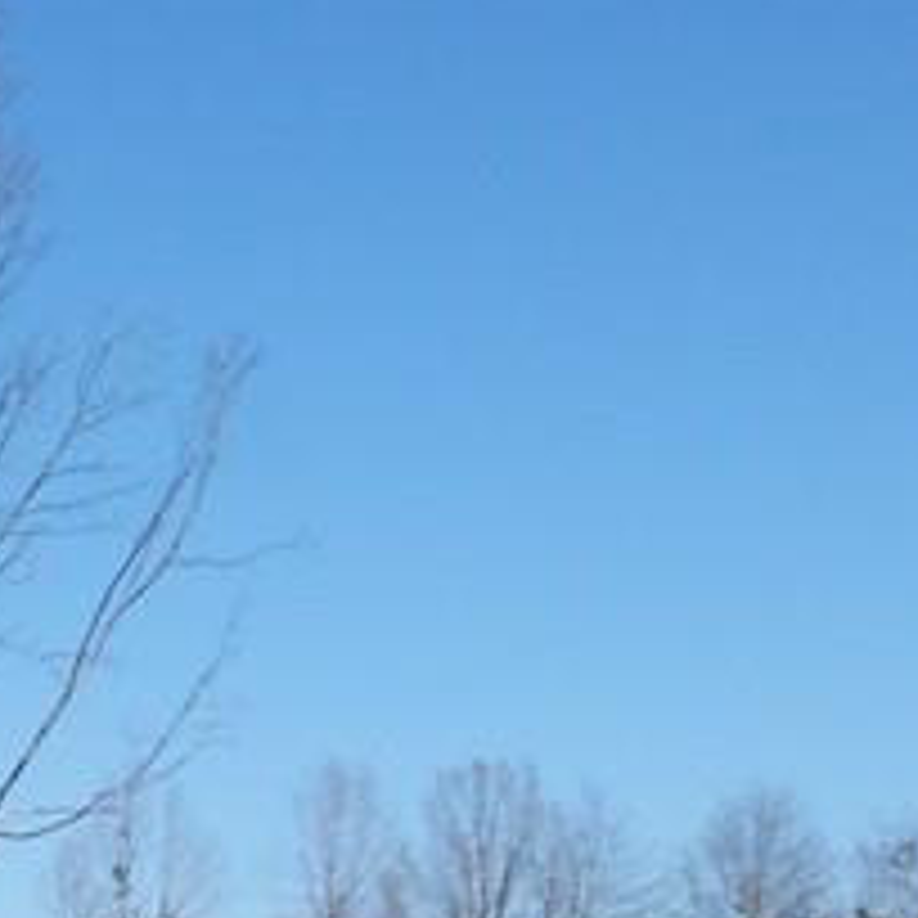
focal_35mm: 111
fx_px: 3330
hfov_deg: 13.5
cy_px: 1413
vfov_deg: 14.5
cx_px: -896
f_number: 5.6
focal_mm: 4.5
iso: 100
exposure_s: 1/320
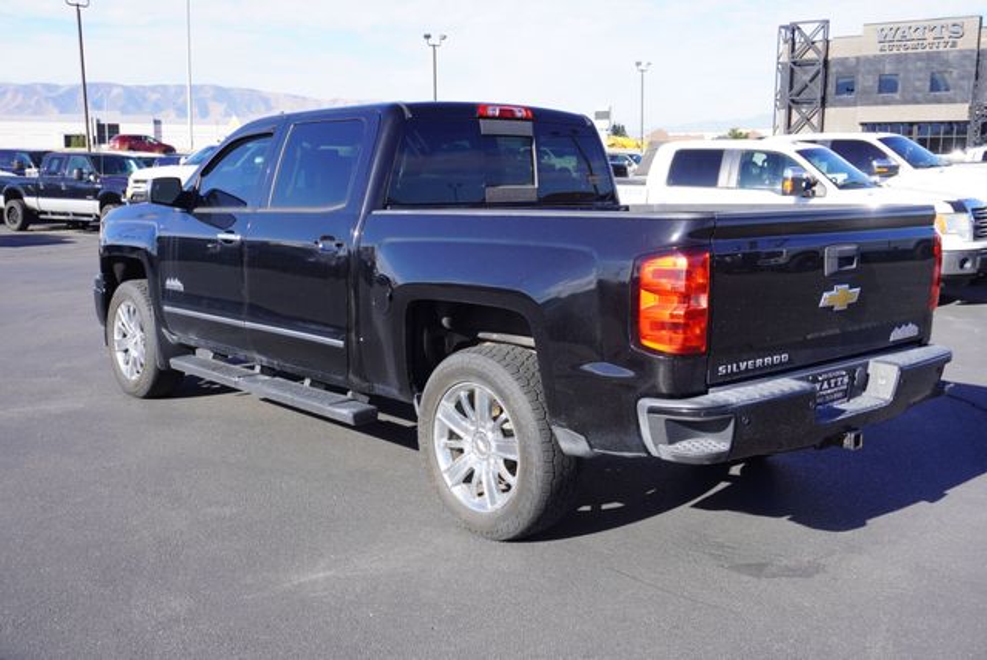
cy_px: 330
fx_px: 988
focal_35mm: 36
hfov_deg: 53.1
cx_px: 494
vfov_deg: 36.9
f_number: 6.3
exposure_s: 1/160
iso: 100
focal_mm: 24
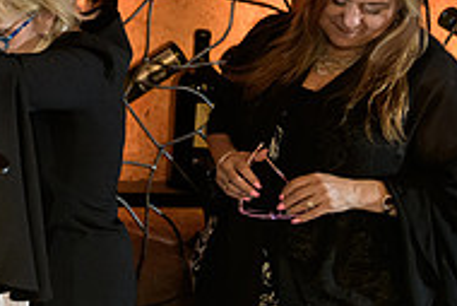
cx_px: -268
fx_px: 1169
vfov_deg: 14.7
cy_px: 35
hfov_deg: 18.9
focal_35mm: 92
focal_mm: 27
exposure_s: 1/160
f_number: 3.2
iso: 1600
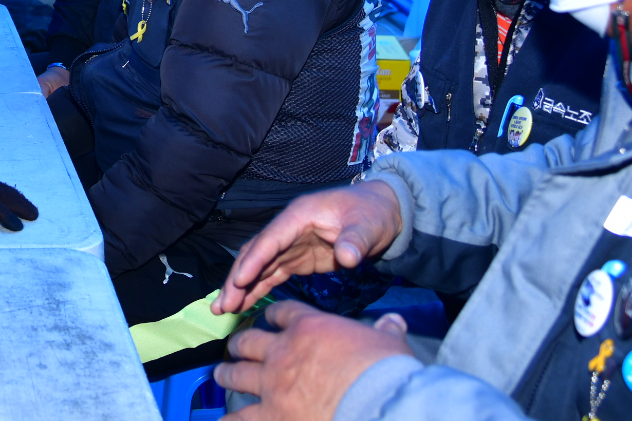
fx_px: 1650
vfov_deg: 14.1
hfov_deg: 20.3
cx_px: -126
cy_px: -94
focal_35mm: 94
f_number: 4
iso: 200
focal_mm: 28
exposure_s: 1/250
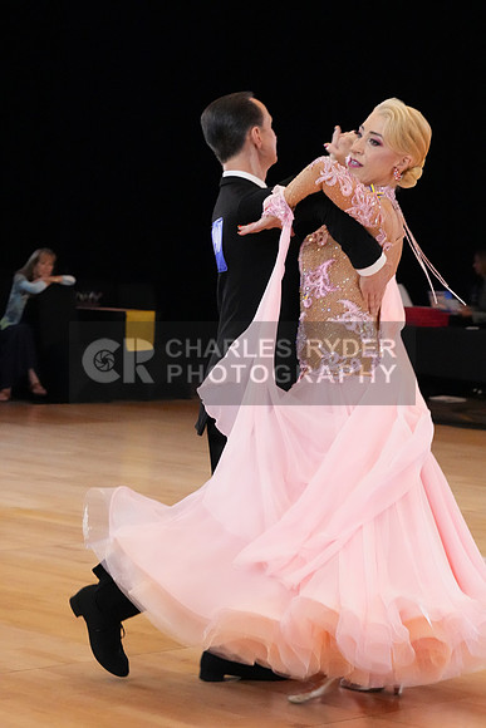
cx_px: 243
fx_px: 2064
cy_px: 364
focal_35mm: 102
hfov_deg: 13.4
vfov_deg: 20.0
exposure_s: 1/320
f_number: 5.6
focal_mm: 68
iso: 10000
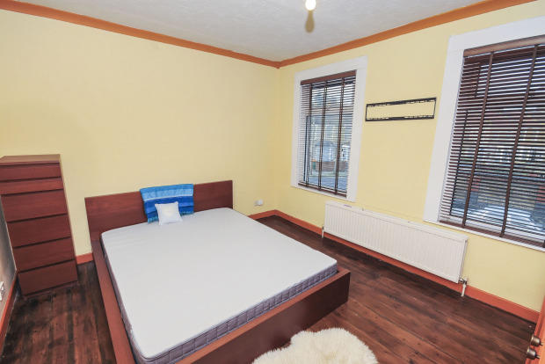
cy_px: 182
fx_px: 227
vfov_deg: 77.4
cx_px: 272
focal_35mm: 15
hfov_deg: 100.4
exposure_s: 1/90
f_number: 8
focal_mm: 10
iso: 400
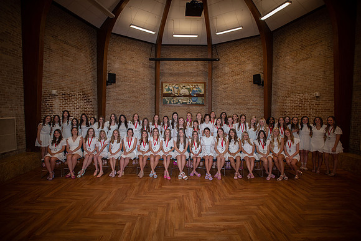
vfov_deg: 70.4
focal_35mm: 17
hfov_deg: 93.3
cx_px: 180
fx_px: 170
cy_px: 120
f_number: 4
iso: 2000
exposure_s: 1/250
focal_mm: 17
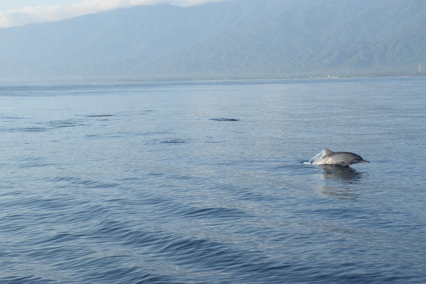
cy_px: 142
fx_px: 976
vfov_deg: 16.6
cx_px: 213
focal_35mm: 82
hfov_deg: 24.6
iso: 400
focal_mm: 55
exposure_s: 1/1250
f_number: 5
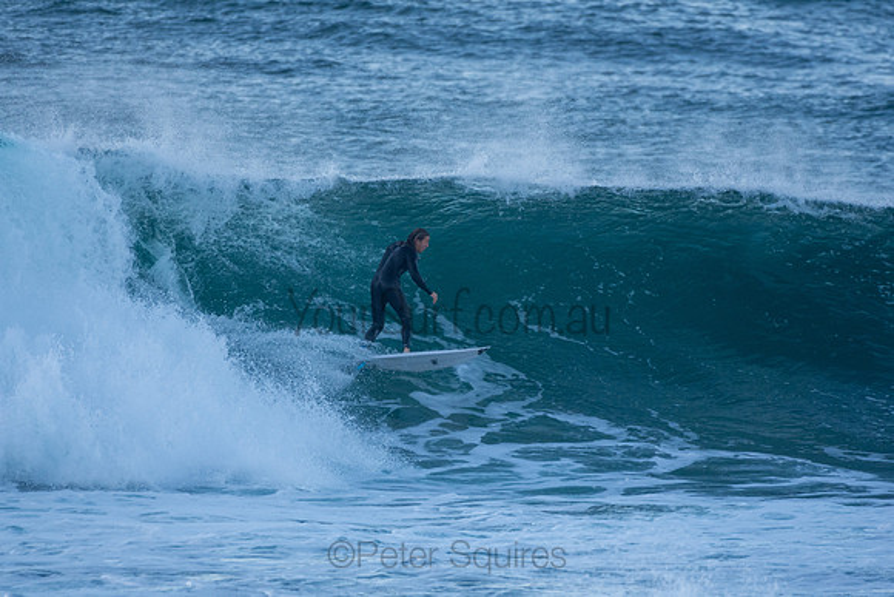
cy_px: 298
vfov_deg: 1.8
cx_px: 447
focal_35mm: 750
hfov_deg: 2.7
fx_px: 18628
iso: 900
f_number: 5.6
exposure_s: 1/1250
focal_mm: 500
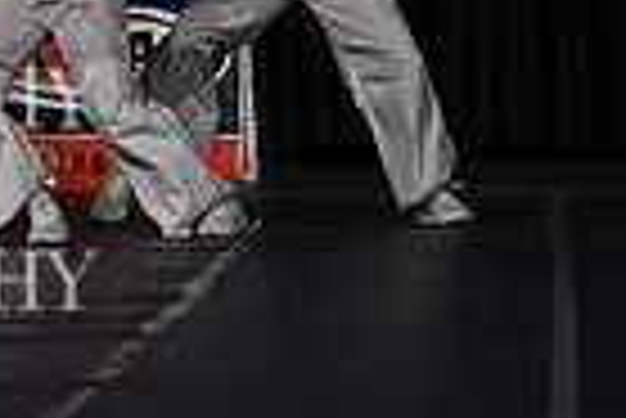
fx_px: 6963
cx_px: -554
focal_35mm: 400
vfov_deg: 3.4
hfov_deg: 5.1
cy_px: -173
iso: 6400
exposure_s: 1/1000
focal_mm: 96
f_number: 4
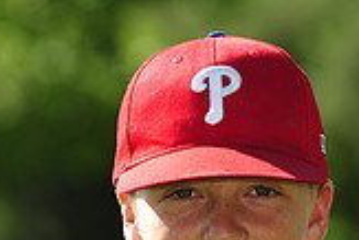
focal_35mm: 586
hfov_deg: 3.5
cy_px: 337
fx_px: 5849
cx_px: 189
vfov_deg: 2.3
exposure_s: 1/640
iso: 200
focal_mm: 165
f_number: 5
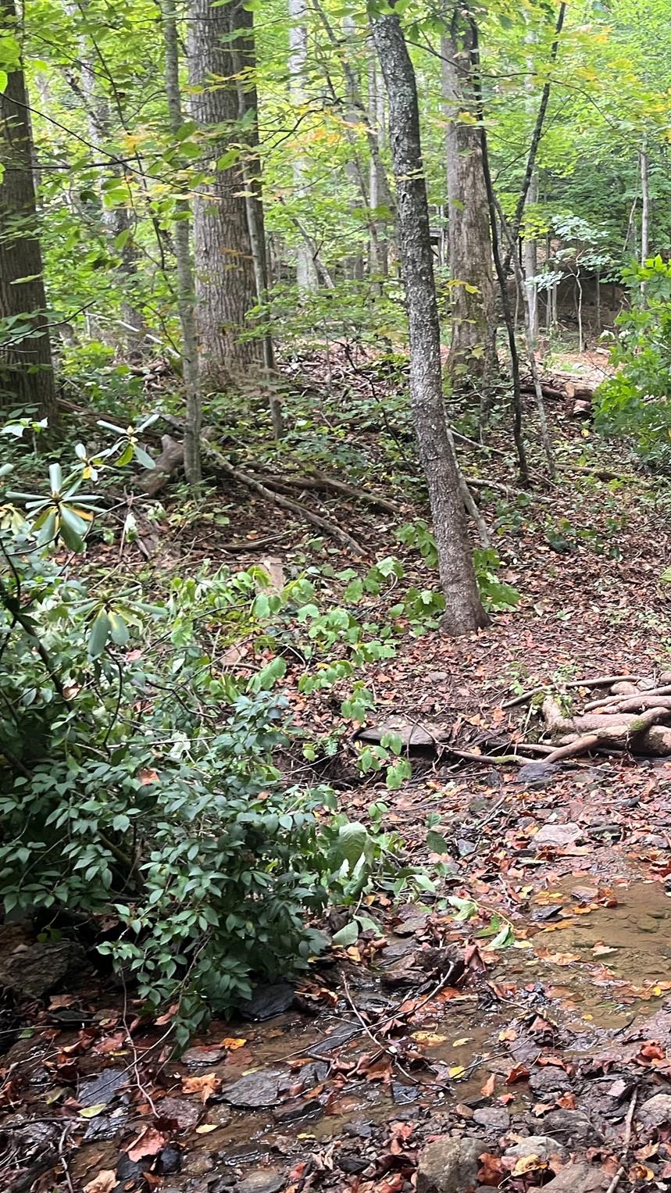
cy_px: 595
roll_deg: -0.2
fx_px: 1202
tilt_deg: -7.0
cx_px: 700
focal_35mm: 38
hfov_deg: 28.8
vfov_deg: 52.8
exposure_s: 1/60
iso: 160
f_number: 1.6
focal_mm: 5.1
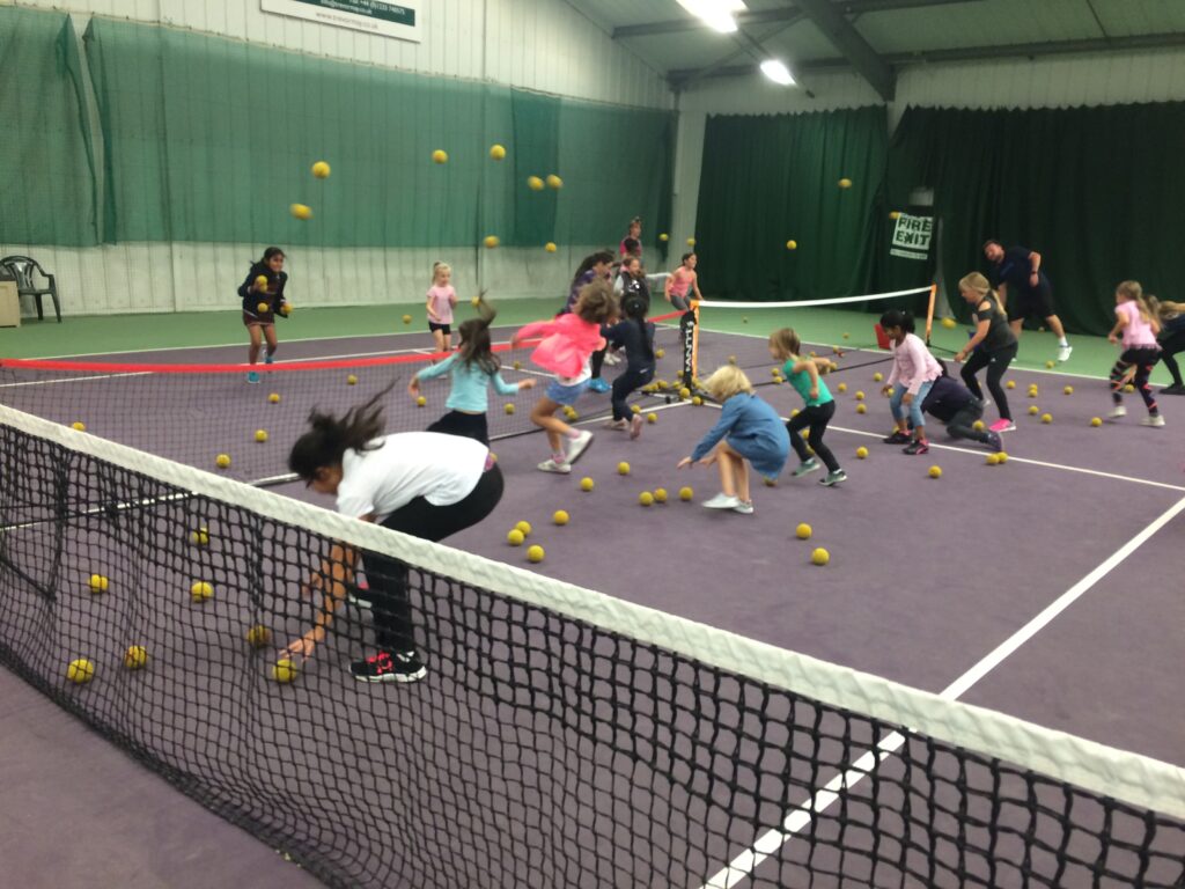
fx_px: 993
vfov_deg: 48.2
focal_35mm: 29
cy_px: 444
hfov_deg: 61.7
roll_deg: -1.3
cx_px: 592
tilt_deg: -14.0
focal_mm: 4.15
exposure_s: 1/33
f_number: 2.2
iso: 50
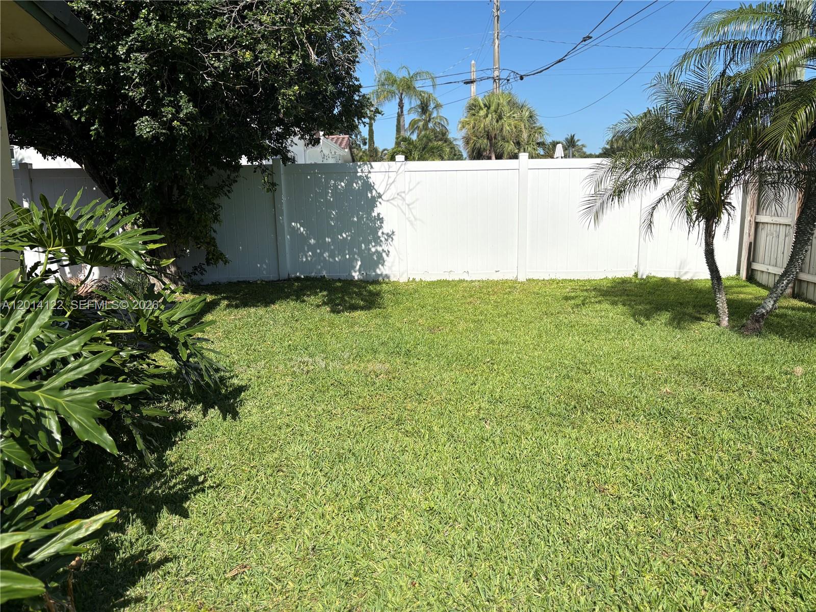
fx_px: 613
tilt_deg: -9.6
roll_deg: +0.9
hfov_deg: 67.3
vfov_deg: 53.1
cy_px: 306
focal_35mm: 26
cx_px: 408
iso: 50
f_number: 1.6
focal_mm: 5.96
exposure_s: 1/4950
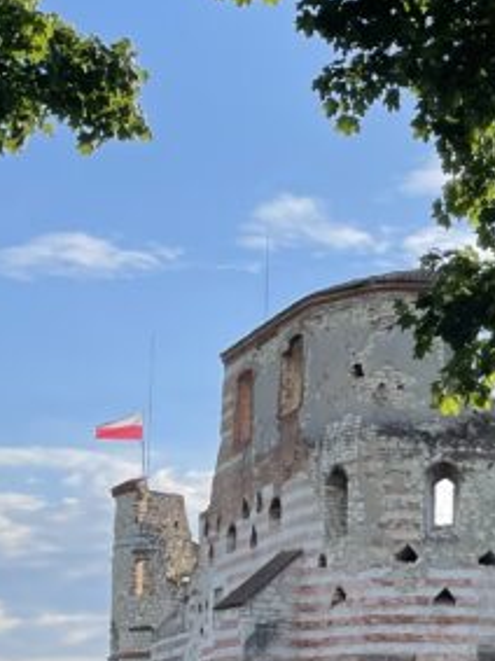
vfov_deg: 20.4
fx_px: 1794
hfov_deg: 14.8
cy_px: 610
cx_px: 703
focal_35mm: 94
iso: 32
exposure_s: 1/1855
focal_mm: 4.2
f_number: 1.6
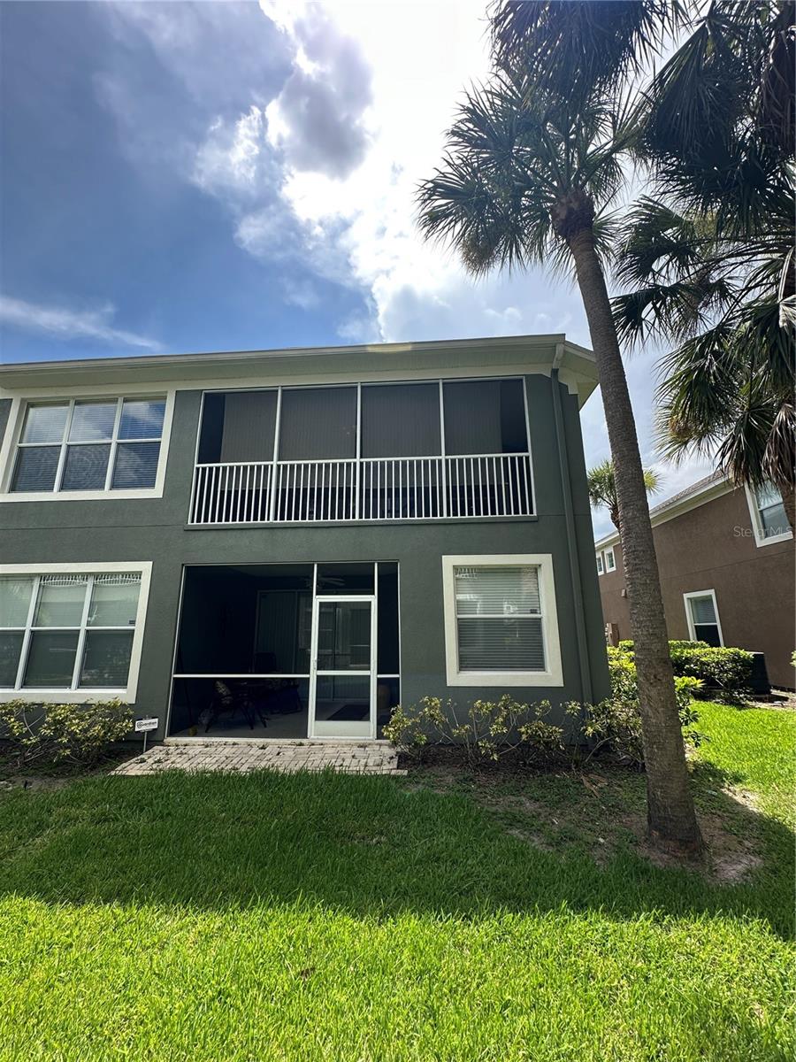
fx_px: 429
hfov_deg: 85.7
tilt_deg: +13.2
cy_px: 531
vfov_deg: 102.1
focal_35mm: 14
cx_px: 398
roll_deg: -1.4
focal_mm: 2.22
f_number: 2.2
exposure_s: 1/801
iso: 40
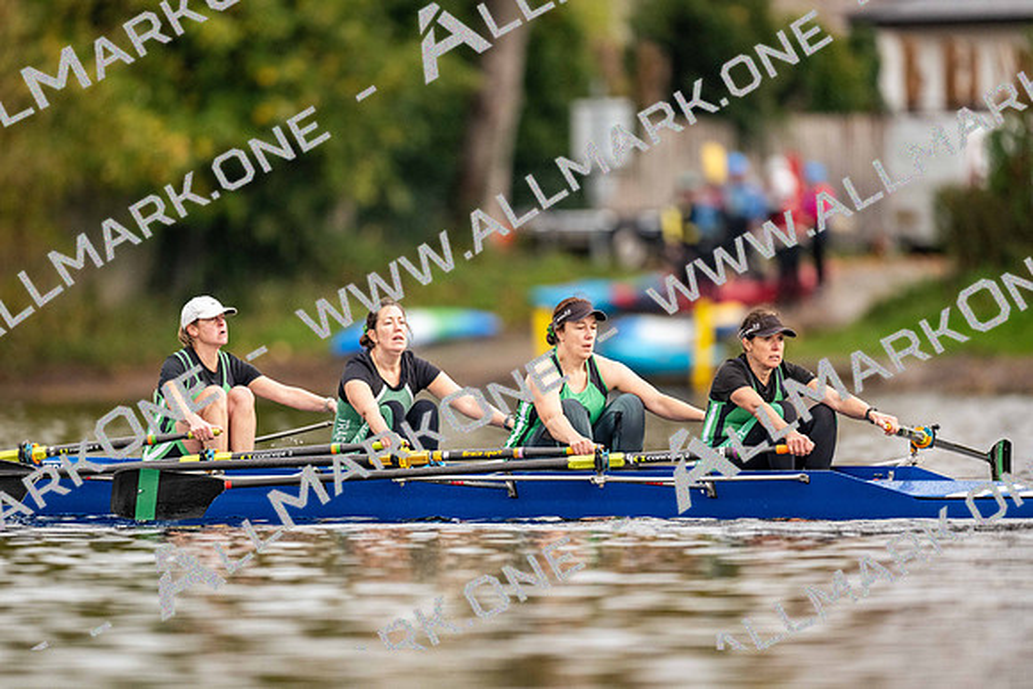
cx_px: 516
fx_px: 17220
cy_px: 344
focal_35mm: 600
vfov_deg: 2.3
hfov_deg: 3.4
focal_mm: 600
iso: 2200
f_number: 4
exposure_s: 1/2500
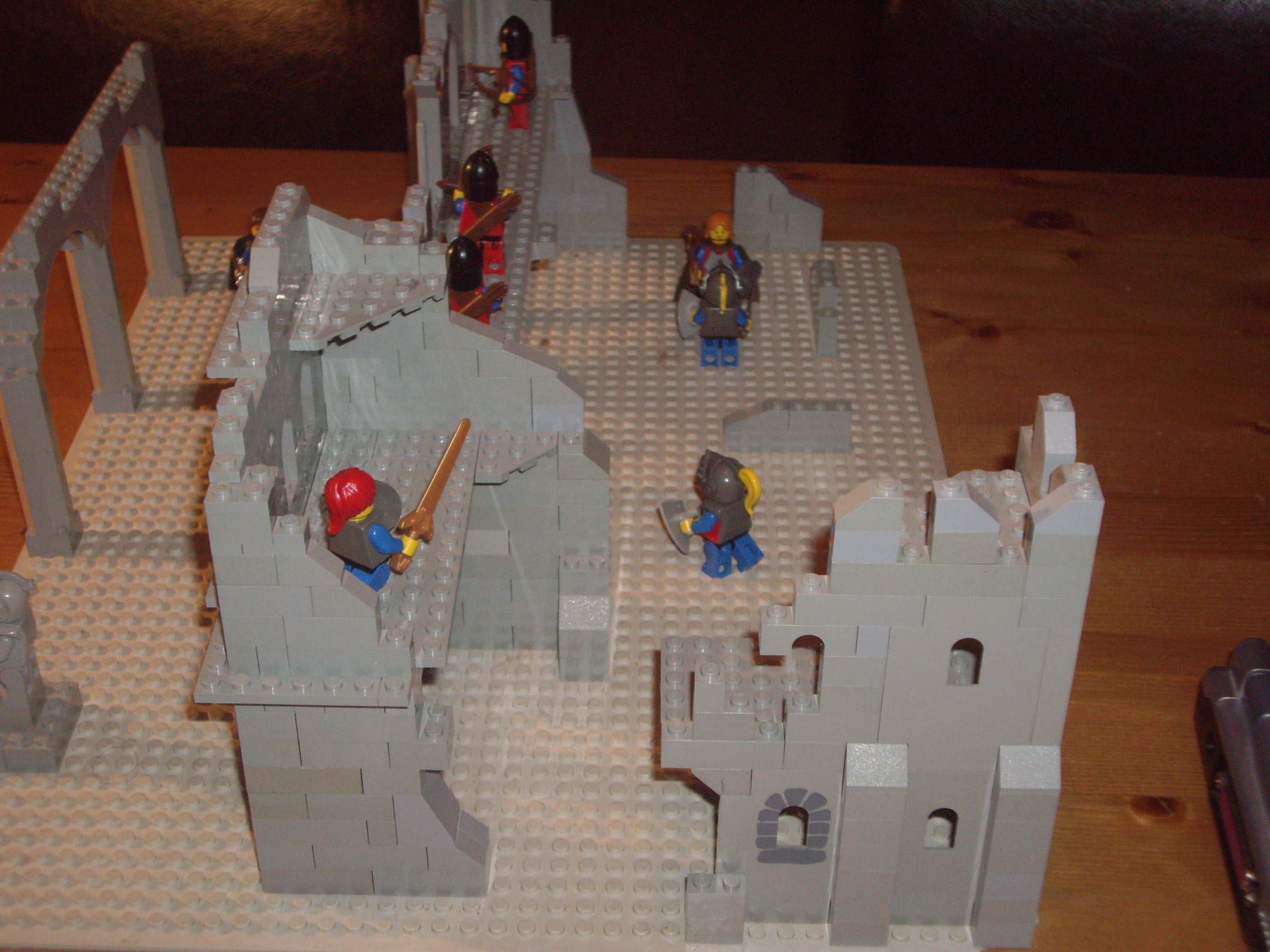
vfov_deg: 26.6
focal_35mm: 55
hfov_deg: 34.9
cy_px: 476
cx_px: 635
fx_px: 2018
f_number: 3.3
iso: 200
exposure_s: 1/60
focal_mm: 9
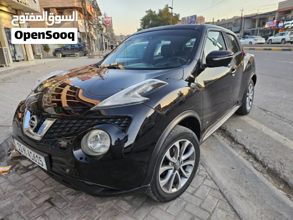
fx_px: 195
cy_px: 110
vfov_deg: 58.9
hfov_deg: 73.9
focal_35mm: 23
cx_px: 146
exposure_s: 1/100
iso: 64
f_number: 1.8
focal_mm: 5.4
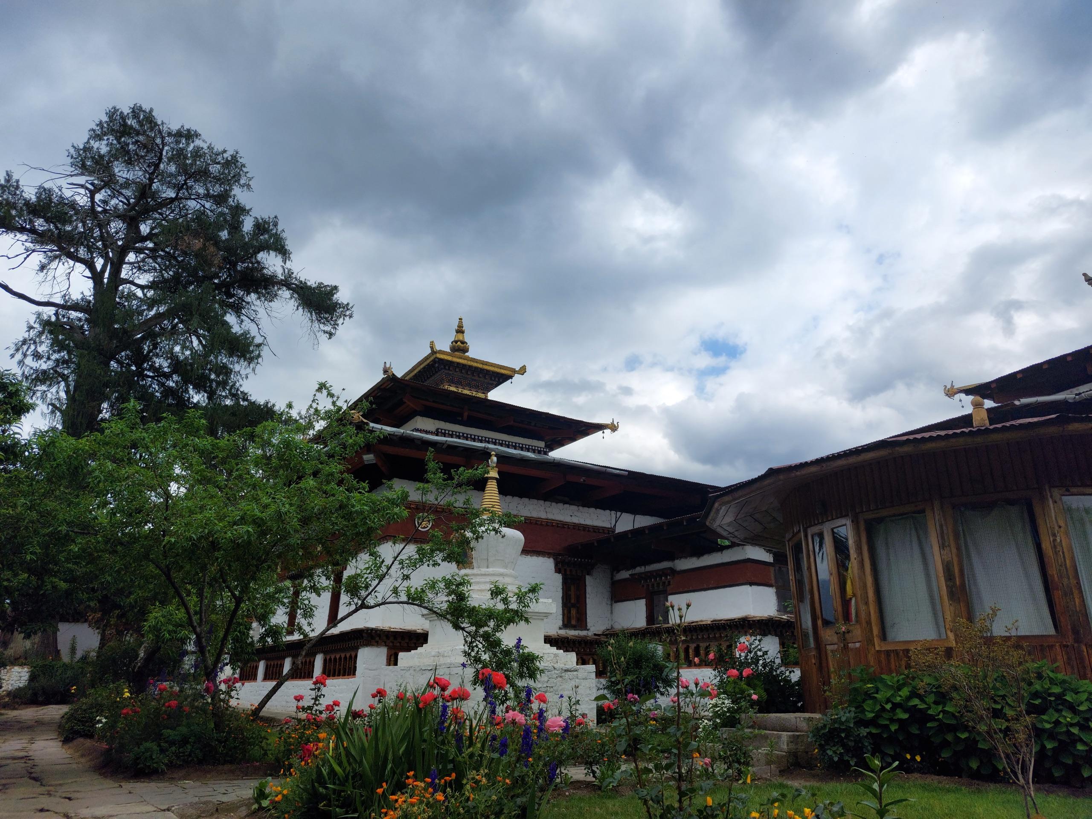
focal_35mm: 24
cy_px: 410
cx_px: 546
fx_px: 757
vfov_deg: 56.8
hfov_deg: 71.6
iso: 25
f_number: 1.8
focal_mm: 5.23
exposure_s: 1/1220
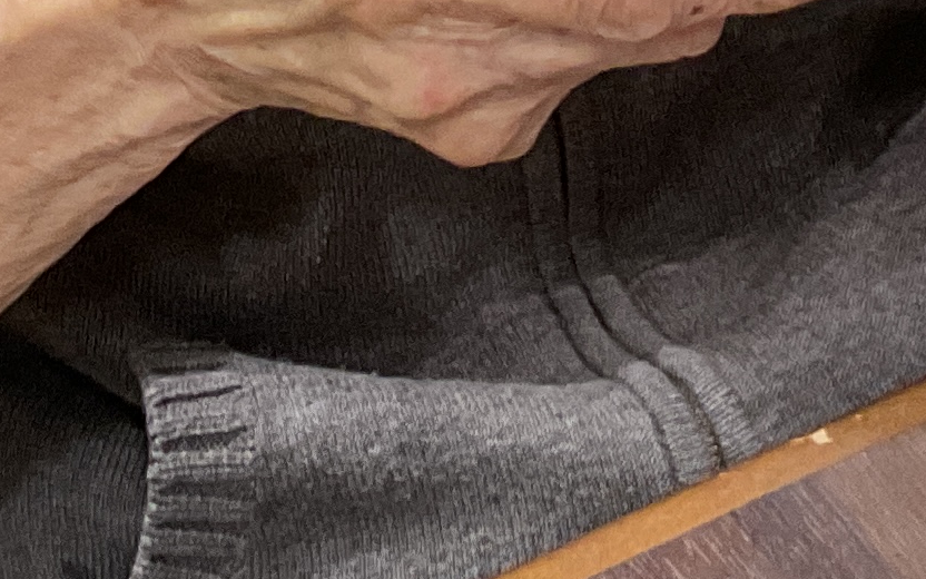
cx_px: 470
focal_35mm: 149
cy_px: -788
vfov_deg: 8.1
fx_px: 3760
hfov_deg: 14.0
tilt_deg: -26.4
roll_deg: +4.1
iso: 125
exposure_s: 1/60
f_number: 1.8
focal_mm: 3
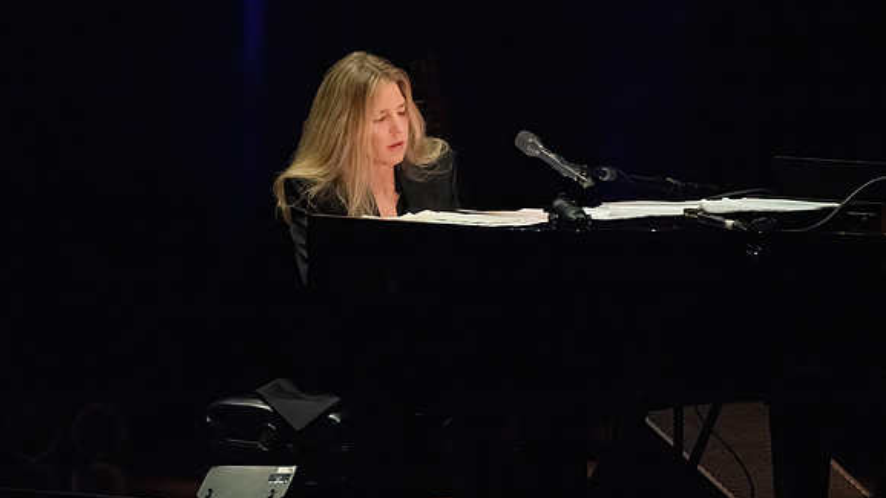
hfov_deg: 4.5
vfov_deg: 2.5
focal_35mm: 477
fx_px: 11205
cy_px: 253
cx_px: 438
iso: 20000
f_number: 8
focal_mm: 400
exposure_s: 1/320
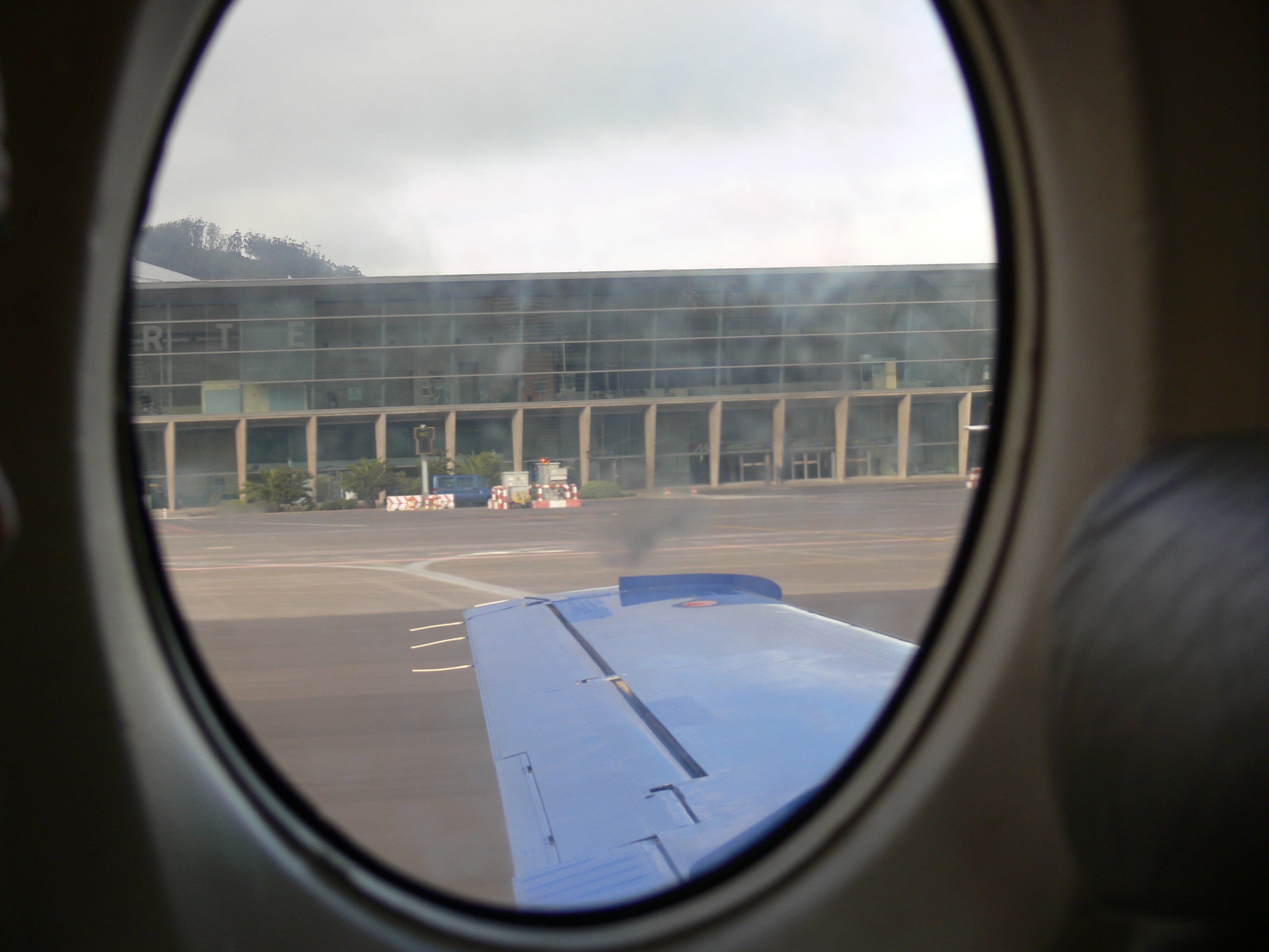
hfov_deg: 26.7
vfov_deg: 20.2
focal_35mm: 73
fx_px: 2676
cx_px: 634
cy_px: 476
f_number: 3.6
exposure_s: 1/50
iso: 80
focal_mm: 15.4
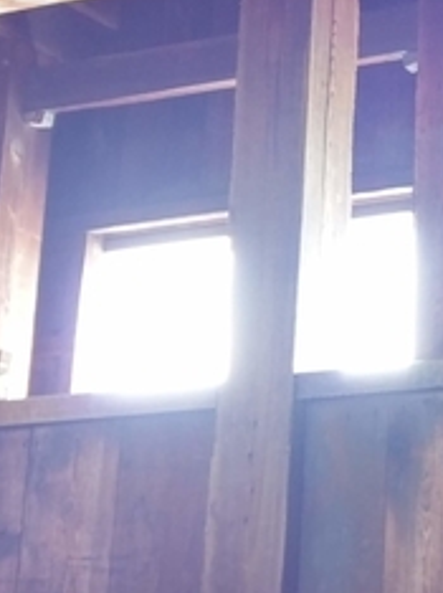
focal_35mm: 89
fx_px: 1521
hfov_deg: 15.3
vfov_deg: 22.0
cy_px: 205
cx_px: 658
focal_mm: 4.58
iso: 400
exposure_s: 1/24
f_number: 1.8
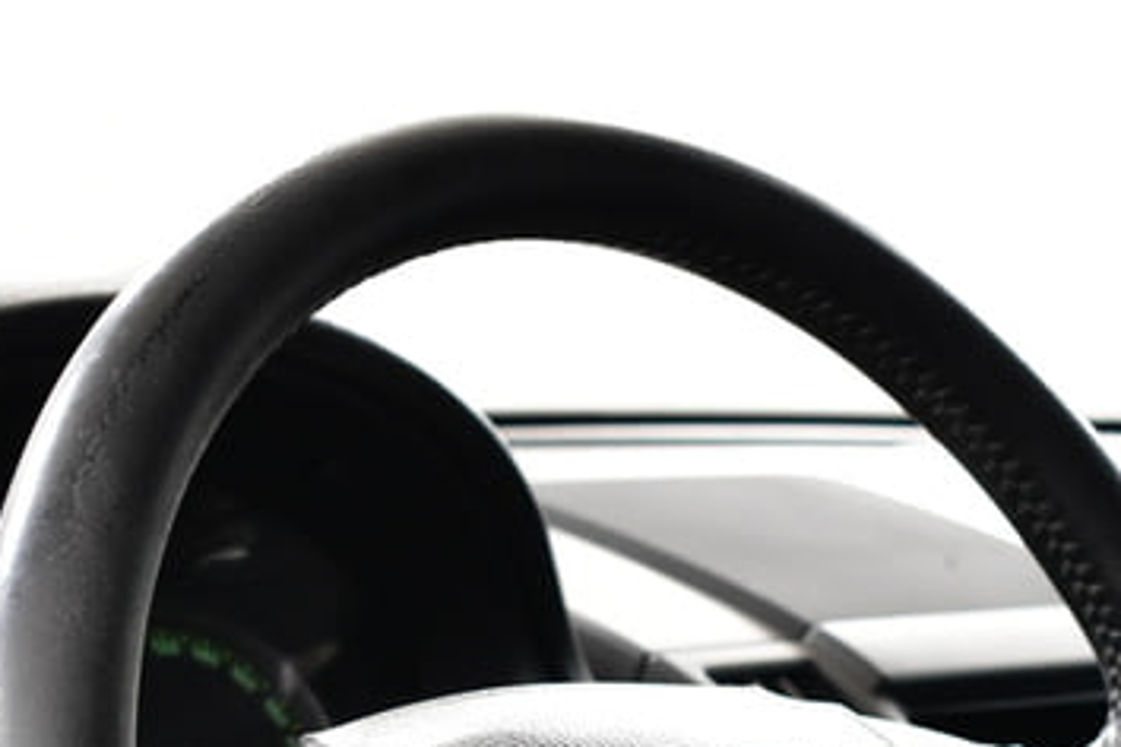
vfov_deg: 11.3
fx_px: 3683
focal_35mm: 118
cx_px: 595
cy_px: 929
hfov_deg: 17.3
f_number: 4.2
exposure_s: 1/50
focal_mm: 31
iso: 2000
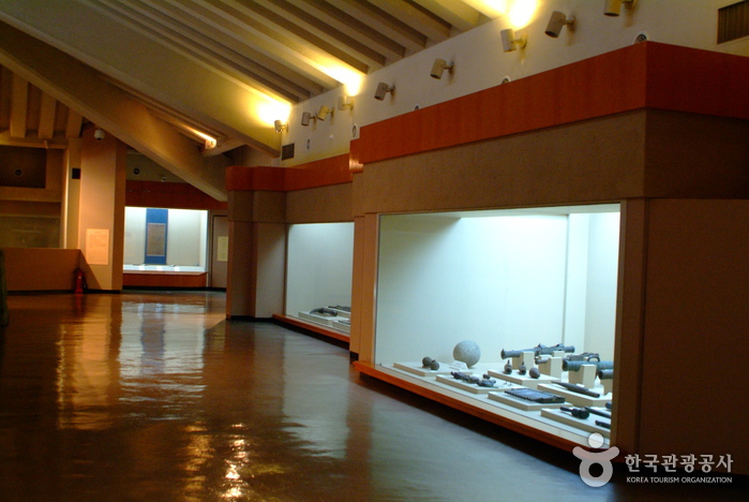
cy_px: 251
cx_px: 374
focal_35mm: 42
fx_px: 875
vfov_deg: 32.0
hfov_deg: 46.3
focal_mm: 28
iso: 1600
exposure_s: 1/15
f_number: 3.5
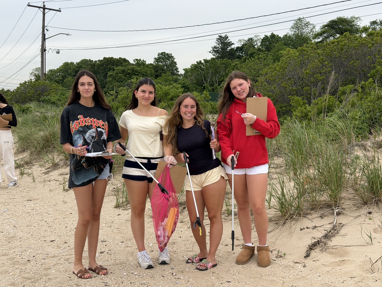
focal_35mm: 48
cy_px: 144
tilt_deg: -3.9
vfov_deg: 30.3
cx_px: 191
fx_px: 530
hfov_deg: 39.7
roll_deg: +1.6
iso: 80
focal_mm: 6.76
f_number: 1.78
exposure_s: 1/3891
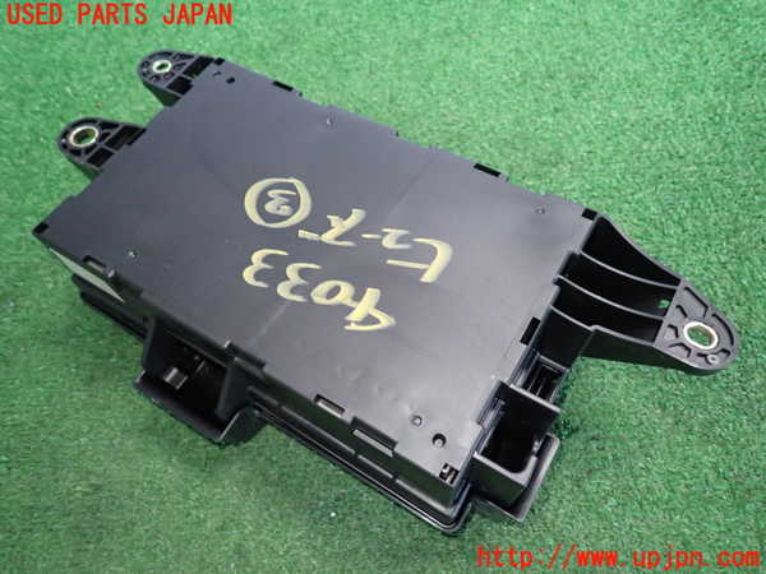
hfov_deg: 69.4
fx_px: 553
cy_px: 287
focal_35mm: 25
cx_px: 383
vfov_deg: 54.9
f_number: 2
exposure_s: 1/30
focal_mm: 4.5
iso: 500
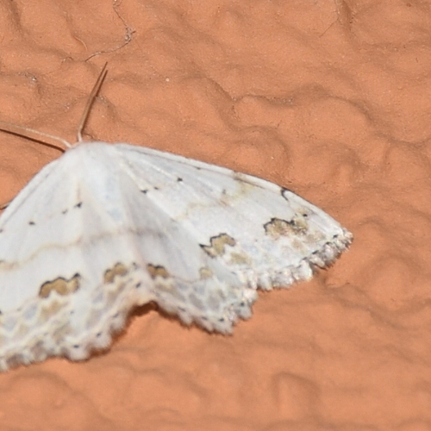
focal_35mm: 342
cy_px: 197
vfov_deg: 5.1
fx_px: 4818
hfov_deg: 5.1
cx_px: 148
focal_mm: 140
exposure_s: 1/60
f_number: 8
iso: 100
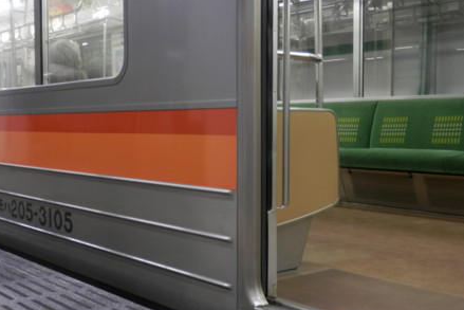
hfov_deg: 41.1
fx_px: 619
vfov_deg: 28.1
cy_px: 160
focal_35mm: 48
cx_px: 227
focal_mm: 8
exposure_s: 1/4
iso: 80
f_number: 3.8
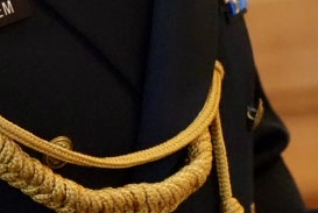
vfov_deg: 2.7
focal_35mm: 503
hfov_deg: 4.1
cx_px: 280
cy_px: -44
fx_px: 4450
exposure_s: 1/160
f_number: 4
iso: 10000
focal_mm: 85
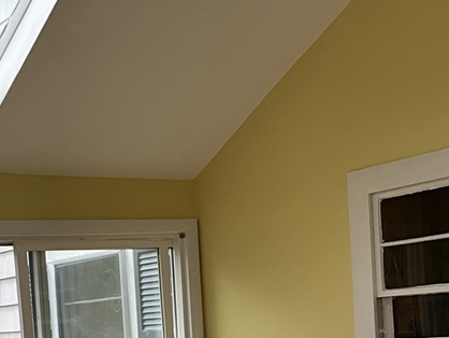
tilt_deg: -2.1
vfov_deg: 19.8
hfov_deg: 27.1
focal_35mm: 71
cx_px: 117
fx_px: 921
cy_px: 377
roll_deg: +4.8
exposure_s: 1/606
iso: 25
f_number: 1.8
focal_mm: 3
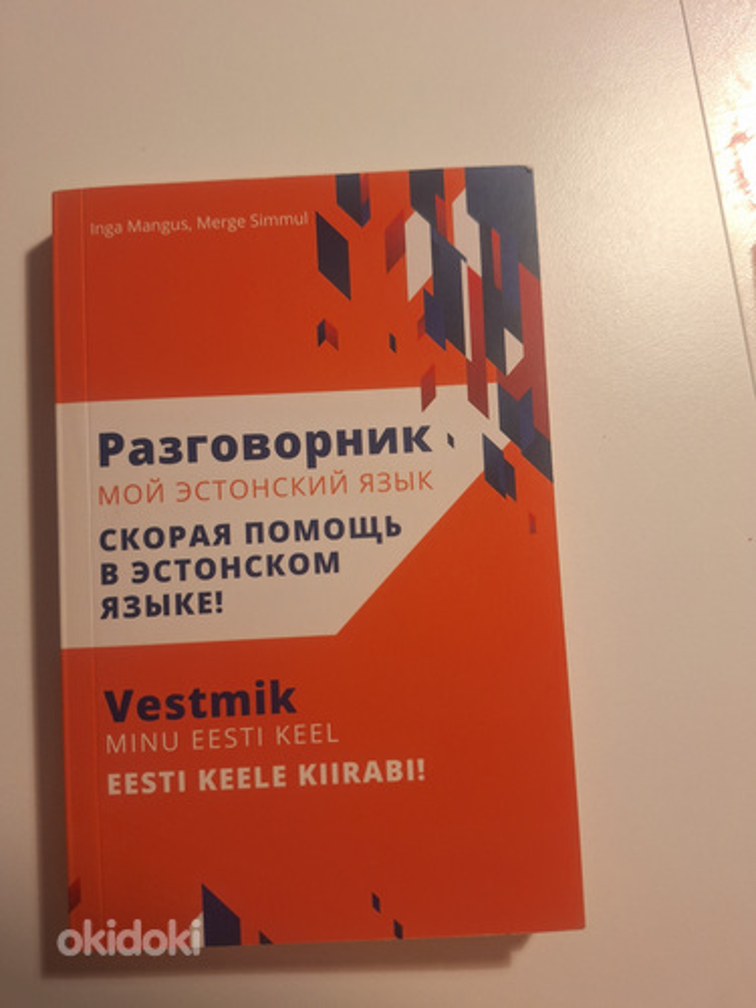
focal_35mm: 23
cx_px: 378
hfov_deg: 58.9
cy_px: 504
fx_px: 670
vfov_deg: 73.9
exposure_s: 1/40
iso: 125
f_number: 1.8
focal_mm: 5.54
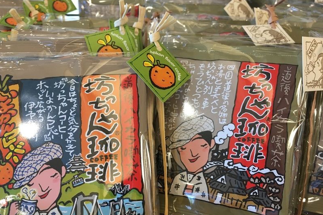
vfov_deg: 42.3
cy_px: 121
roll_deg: -0.5
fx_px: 278
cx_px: 158
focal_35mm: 31
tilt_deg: -28.6
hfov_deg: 60.3
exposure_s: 1/30
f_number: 2.2
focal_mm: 4.15
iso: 40
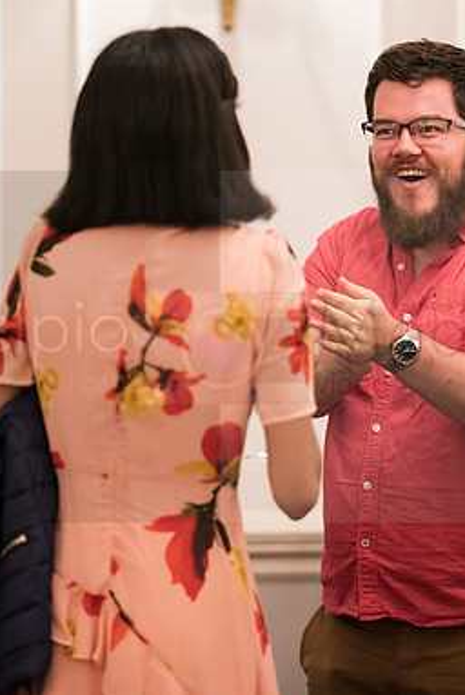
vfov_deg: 10.2
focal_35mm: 202
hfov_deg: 6.8
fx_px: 3906
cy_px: 337
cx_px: 218
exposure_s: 1/160
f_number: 2.8
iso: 6400
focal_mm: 126
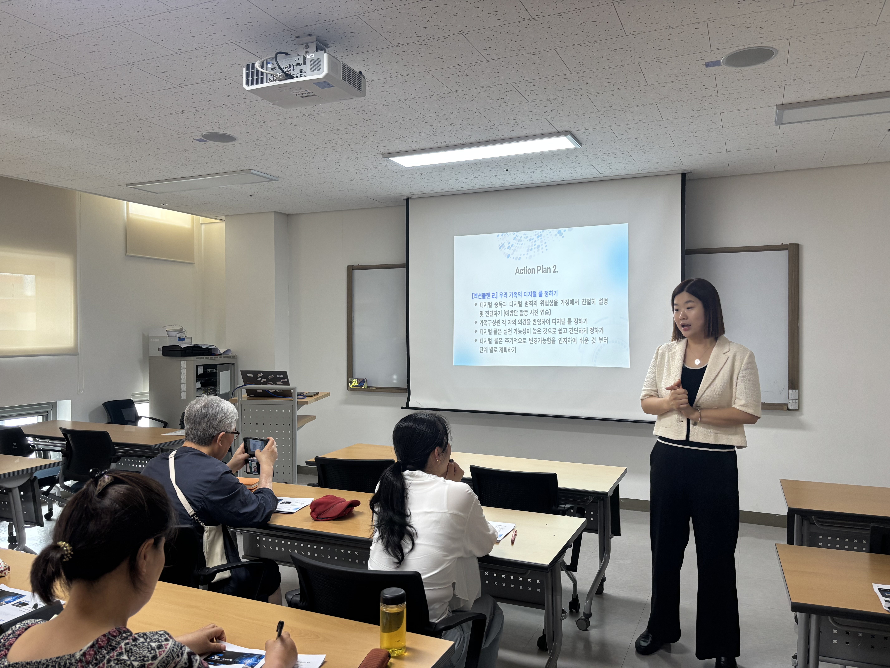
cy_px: 334
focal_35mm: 26
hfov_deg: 67.3
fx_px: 668
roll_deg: +0.1
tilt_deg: -0.9
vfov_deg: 53.1
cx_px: 445
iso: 100
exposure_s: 1/120
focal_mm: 5.96
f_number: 1.6
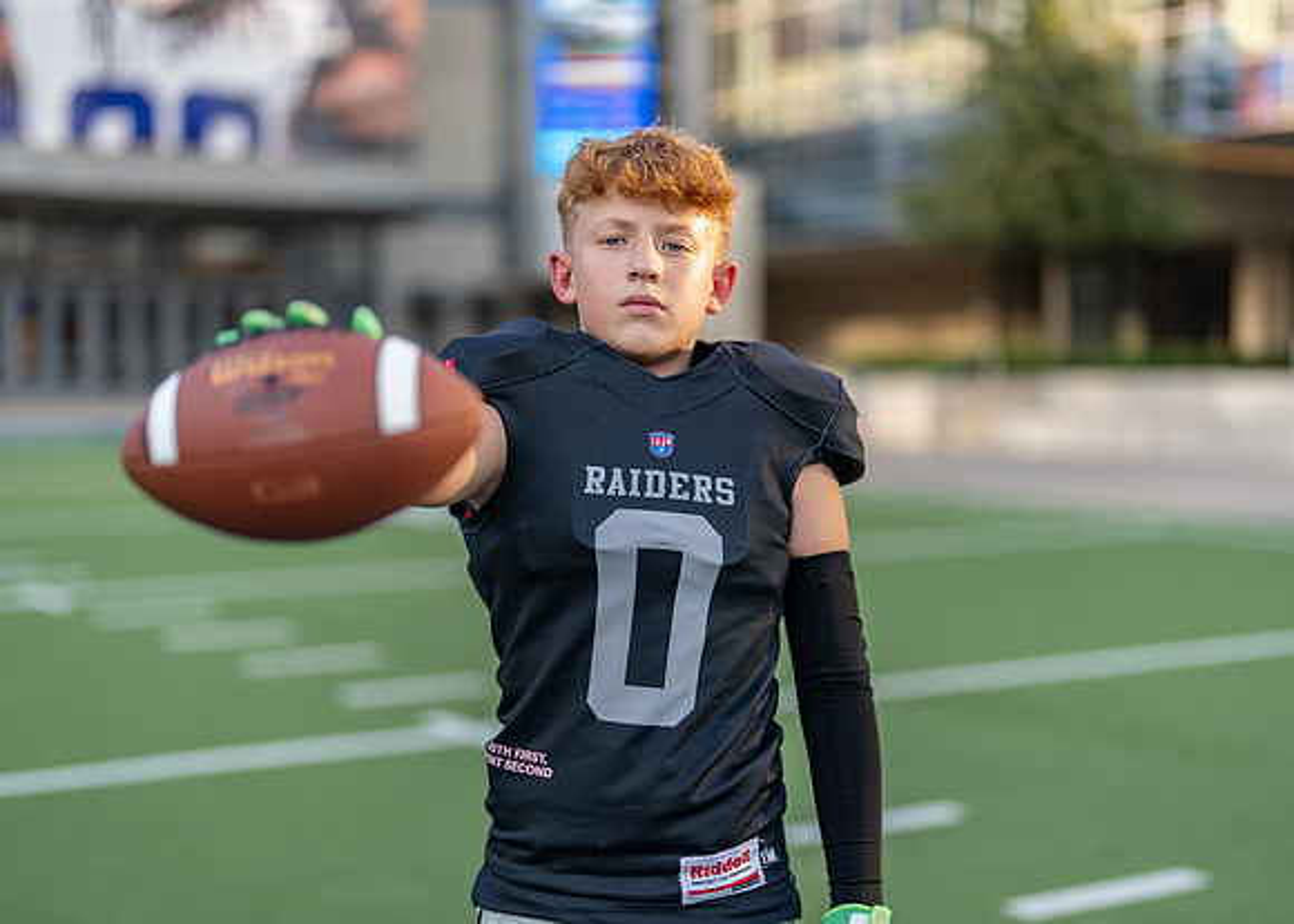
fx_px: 2146
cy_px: 509
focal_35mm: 58
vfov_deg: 24.3
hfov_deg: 33.6
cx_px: 669
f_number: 1.2
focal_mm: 50
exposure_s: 1/2000
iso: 100
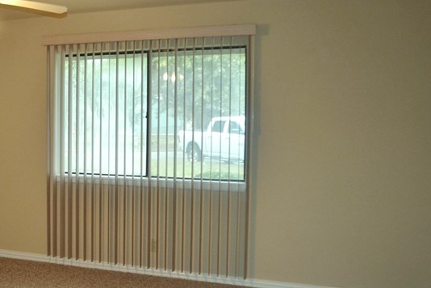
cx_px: 25
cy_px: 152
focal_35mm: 61
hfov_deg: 31.0
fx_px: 730
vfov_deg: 22.3
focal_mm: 20
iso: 500
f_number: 3.5
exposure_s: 1/60
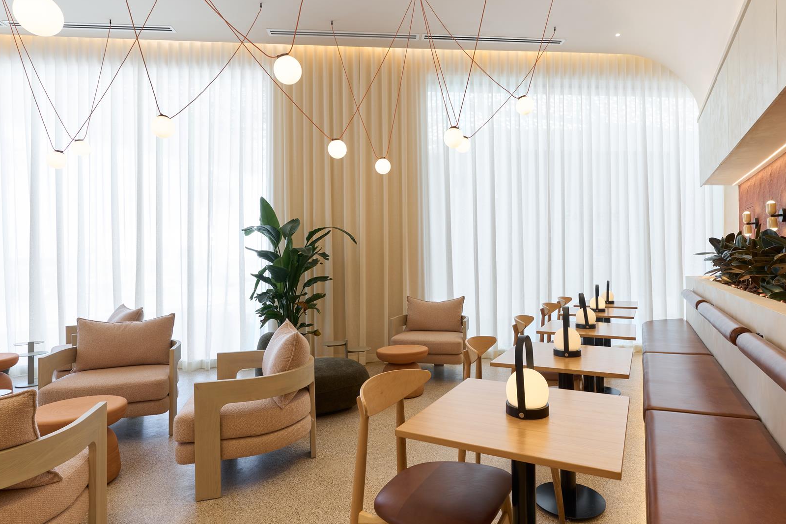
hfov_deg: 83.8
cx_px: 423
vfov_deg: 61.9
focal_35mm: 20
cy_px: 254
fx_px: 437
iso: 100
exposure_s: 1/5
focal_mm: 16
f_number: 13
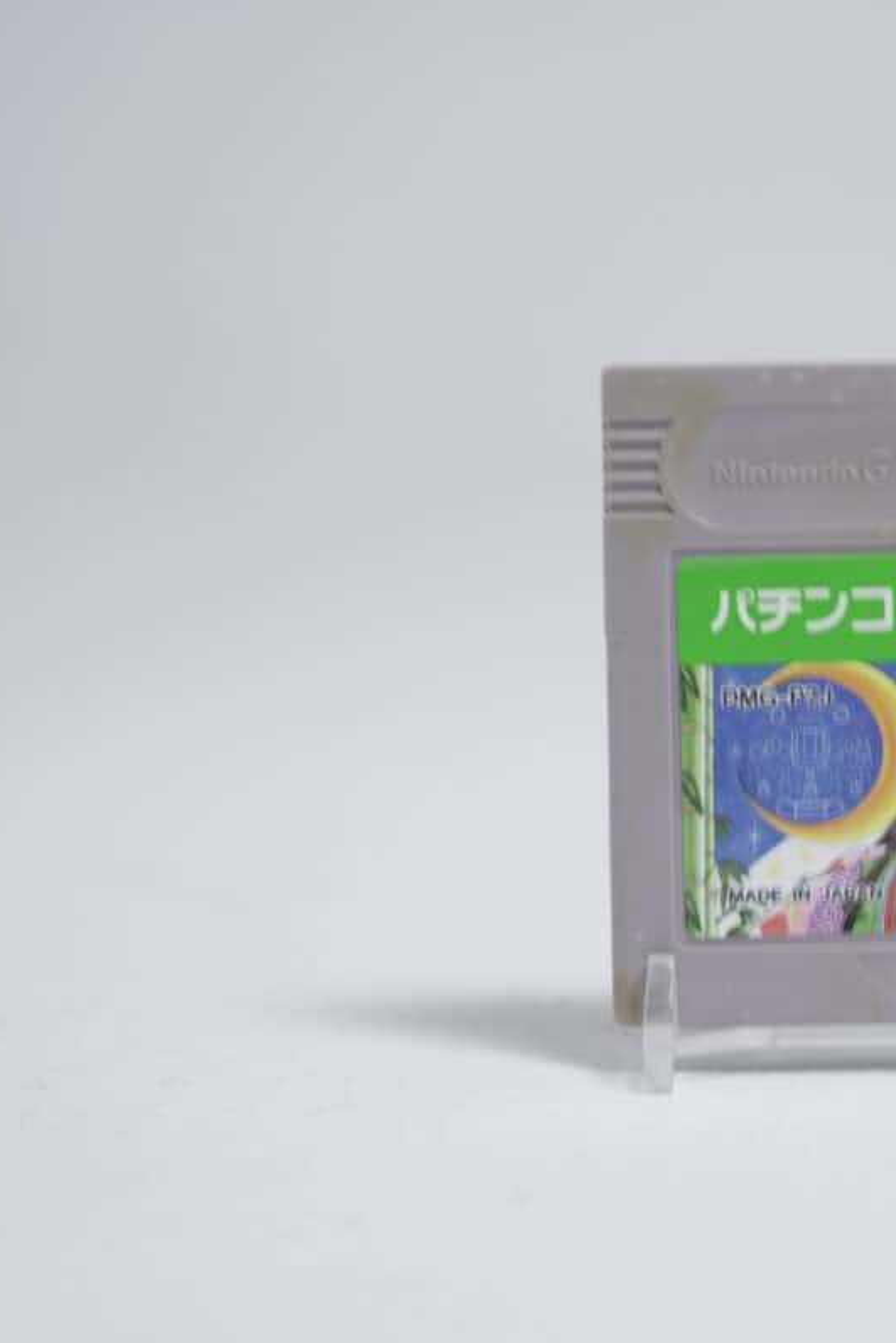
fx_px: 3881
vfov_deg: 19.6
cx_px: 884
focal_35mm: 104
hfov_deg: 13.0
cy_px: 672
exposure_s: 1/6
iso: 100
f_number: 5.6
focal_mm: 69
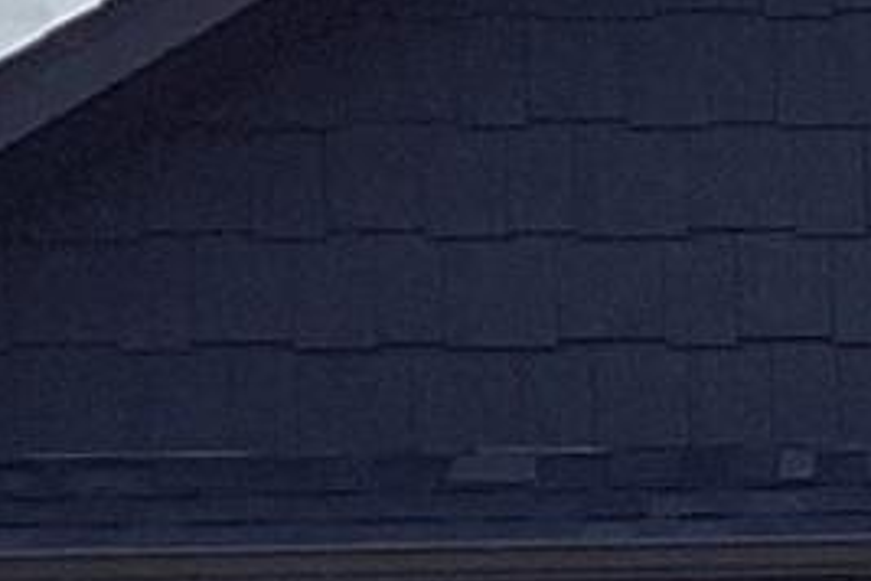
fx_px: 5976
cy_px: 1139
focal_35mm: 247
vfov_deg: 5.5
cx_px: 2179
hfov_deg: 7.7
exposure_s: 1/1031
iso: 25
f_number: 2.4
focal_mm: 3.3
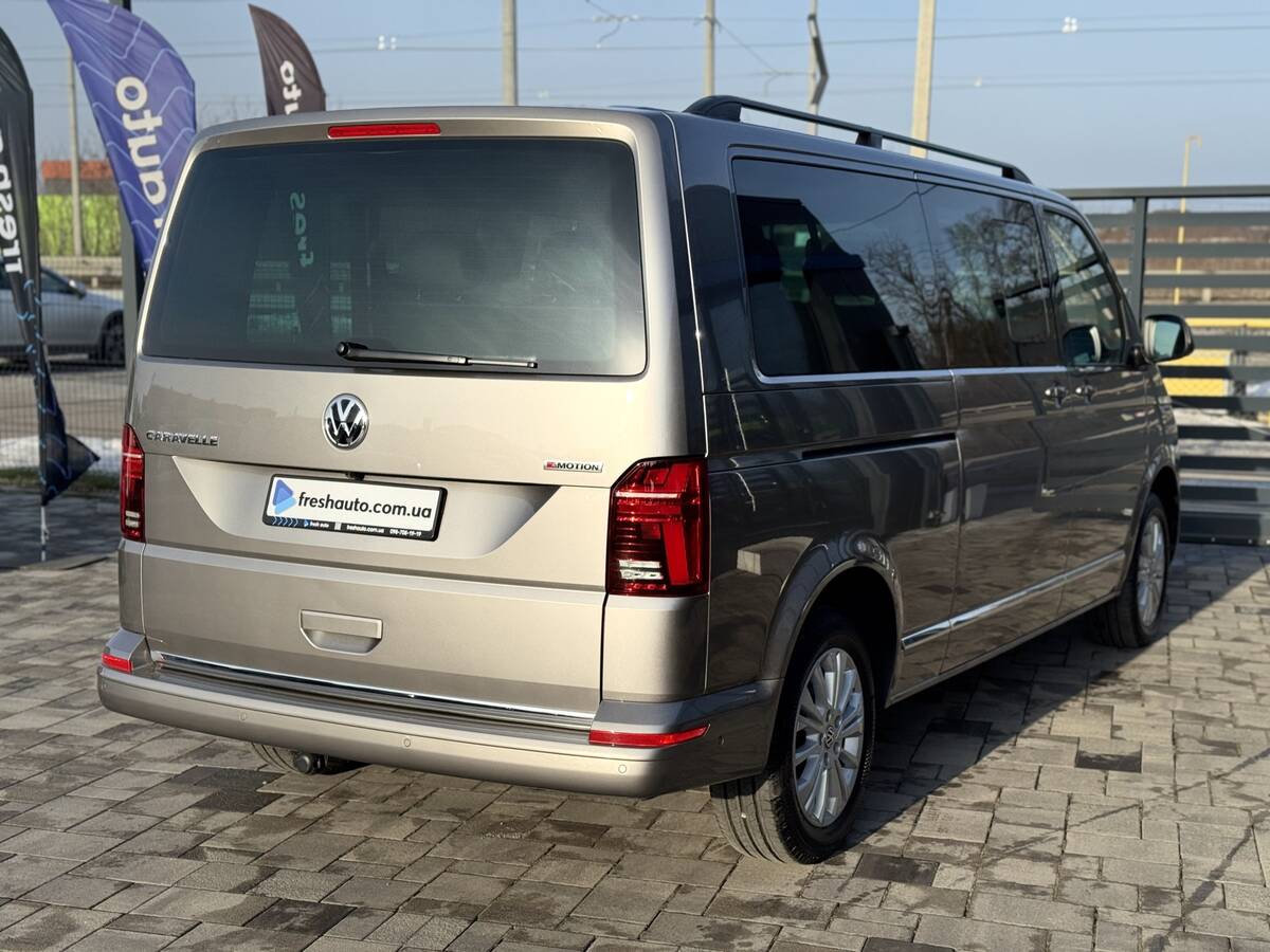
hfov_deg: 39.7
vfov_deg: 30.3
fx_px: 1761
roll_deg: -0.4
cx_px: 635
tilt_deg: -7.7
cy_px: 476
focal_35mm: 48
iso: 64
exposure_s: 1/6410
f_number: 1.78
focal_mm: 6.76
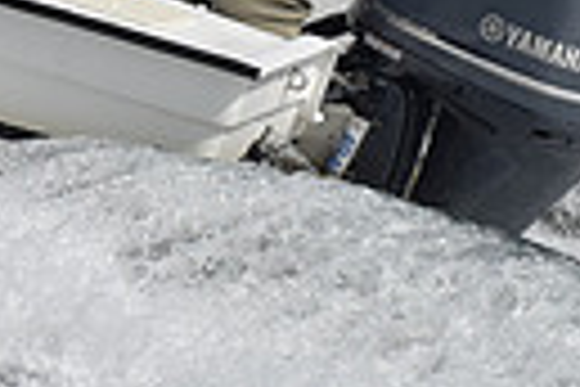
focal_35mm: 743
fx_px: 11970
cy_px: -232
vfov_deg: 1.8
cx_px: -688
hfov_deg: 2.8
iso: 400
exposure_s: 1/1000
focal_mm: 110
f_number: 16
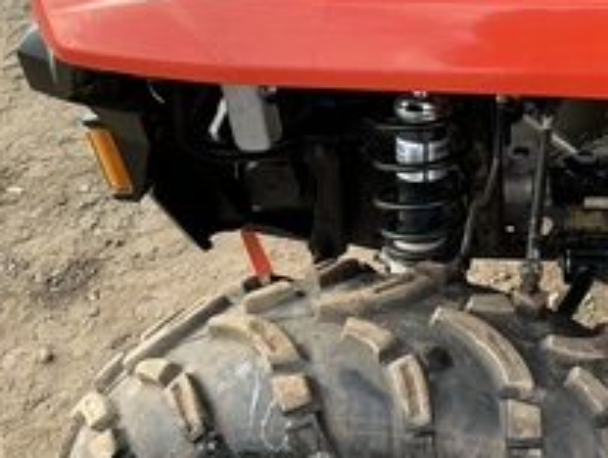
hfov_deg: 33.6
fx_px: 950
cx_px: 546
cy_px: 173
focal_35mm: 54
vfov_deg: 27.0
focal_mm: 3
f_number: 1.8
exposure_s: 1/181
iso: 20
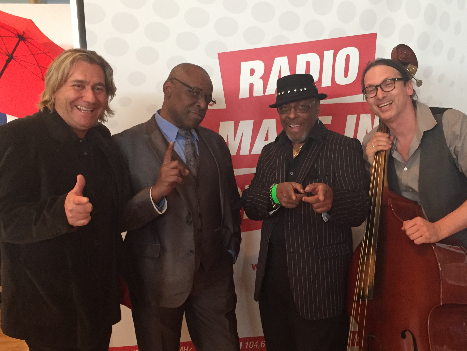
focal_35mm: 40
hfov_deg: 46.7
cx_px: 268
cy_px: 218
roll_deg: +2.4
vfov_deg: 35.8
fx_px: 540
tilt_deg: -7.8
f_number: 2.2
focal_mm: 4.15
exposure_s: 1/33
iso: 250
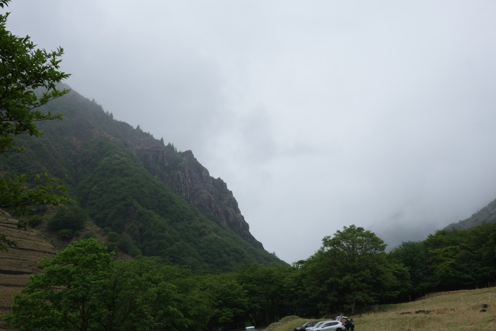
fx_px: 689
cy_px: 166
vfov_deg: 27.0
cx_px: 248
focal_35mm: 50
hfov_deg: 39.6
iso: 100
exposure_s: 1/200
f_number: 6.3
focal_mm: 26
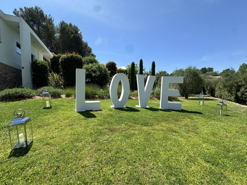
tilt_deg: -0.8
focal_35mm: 14
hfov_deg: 102.1
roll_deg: +1.8
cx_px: 124
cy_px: 92
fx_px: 100
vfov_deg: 85.7
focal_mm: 2.22
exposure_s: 1/1435
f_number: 2.2
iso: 40
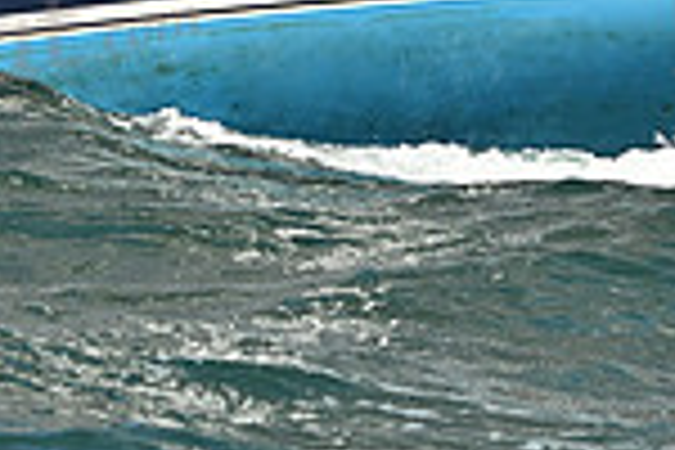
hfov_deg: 7.6
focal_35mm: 271
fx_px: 5081
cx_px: 436
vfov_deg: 5.0
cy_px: -214
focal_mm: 70
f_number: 5.6
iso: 320
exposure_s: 1/1600
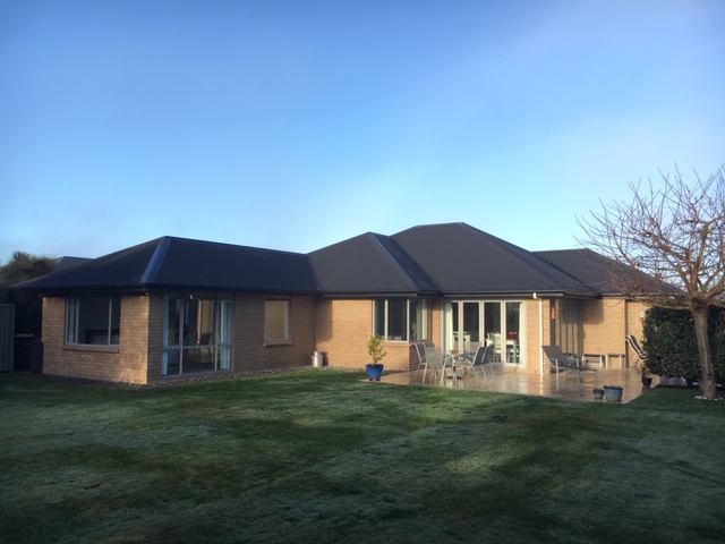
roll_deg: -1.2
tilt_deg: +3.9
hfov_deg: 61.7
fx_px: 607
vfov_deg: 48.2
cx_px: 362
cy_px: 272
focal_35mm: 29
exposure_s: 1/455
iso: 25
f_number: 2.2
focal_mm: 4.15
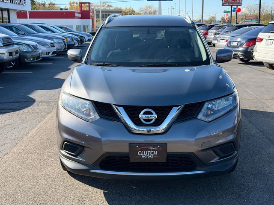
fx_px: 380
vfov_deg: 30.3
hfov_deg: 39.7
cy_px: 102
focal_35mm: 48
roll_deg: +0.5
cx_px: 137
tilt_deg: -12.1
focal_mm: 6.76
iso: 80
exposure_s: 1/1980
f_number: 1.78
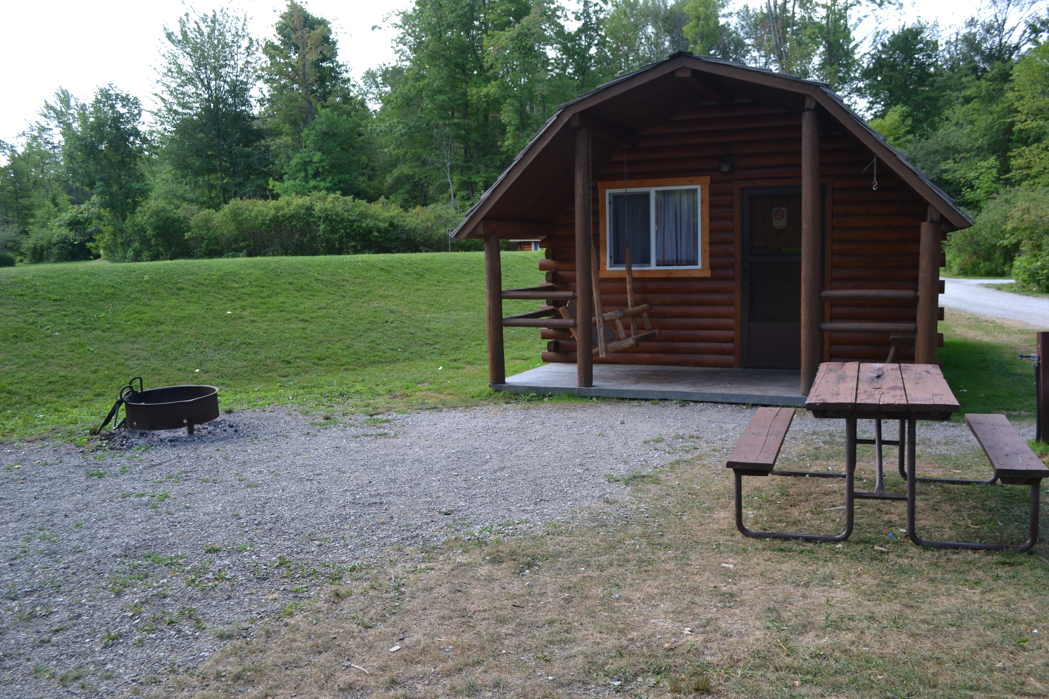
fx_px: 874
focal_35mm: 30
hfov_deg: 61.9
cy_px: 350
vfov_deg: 43.6
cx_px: 524
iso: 140
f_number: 5.6
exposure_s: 1/125
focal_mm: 20
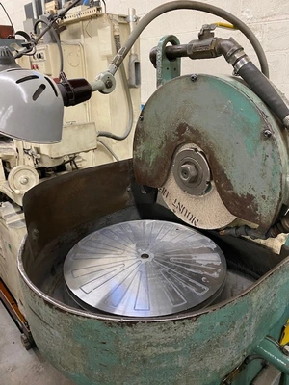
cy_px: 192
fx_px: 289
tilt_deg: -21.3
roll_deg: +0.8
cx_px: 144
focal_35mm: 26
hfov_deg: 53.1
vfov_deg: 67.3
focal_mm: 4.25
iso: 500
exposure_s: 1/40
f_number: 1.8
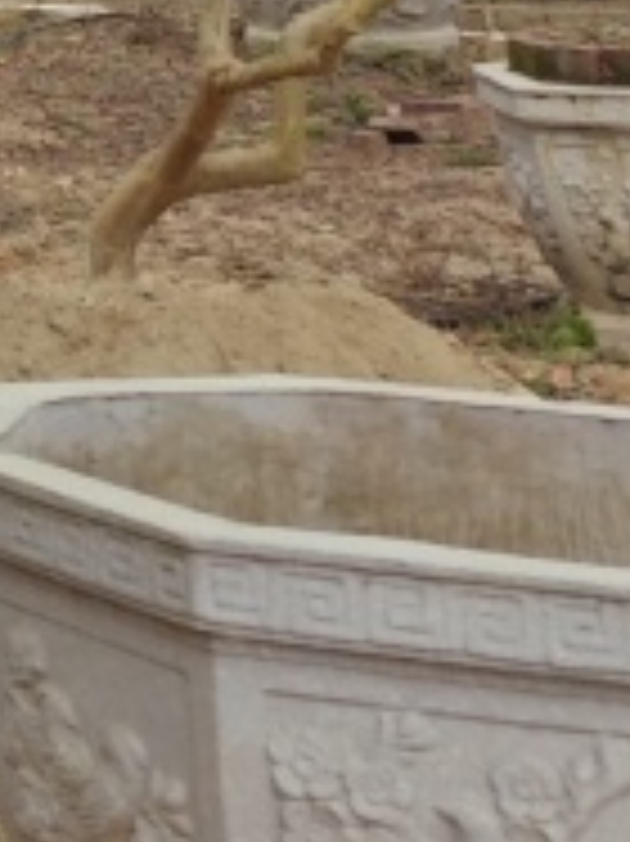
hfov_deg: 9.4
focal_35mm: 131
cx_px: -1112
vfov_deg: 12.9
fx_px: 3183
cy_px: -907
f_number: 1.6
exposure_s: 1/2087
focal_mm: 6.55
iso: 50
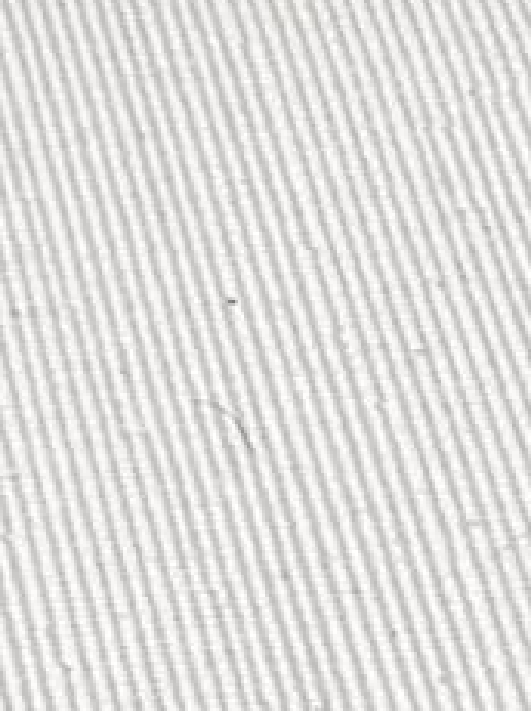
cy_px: -1209
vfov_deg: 4.3
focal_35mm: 446
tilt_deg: -21.2
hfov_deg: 3.3
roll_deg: +3.6
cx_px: -695
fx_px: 9139
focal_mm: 7.5
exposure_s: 1/100
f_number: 2.2
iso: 64
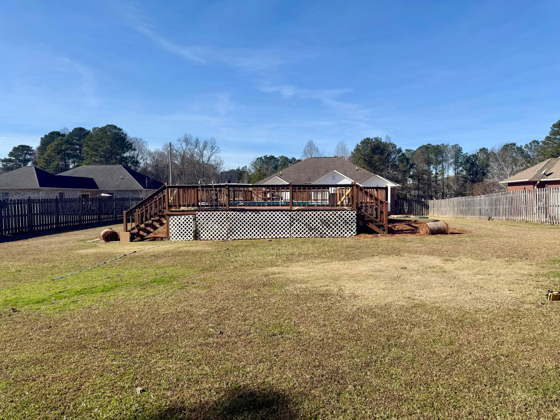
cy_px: 210
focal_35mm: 24
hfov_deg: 71.6
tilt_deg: -2.1
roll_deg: +0.7
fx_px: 388
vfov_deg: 56.8
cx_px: 280
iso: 80
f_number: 1.78
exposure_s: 1/4405
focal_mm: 6.76
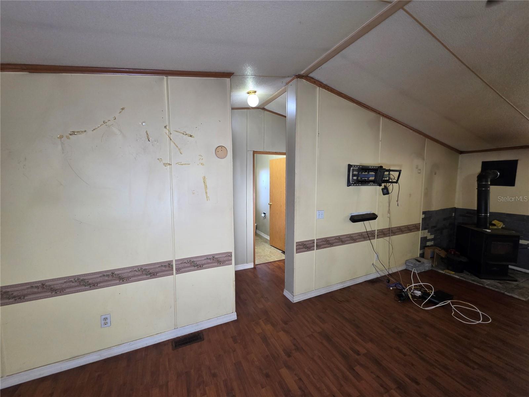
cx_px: 264
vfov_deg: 89.9
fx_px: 199
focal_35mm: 13
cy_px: 198
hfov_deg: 106.2
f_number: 1.9
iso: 200
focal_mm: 2.2
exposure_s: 1/60
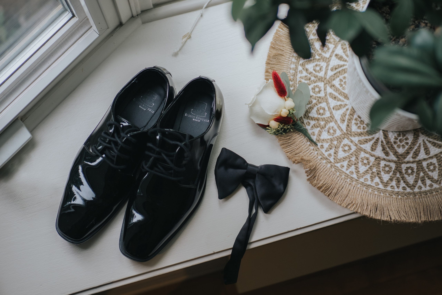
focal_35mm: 52
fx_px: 638
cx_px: 221
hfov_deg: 38.2
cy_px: 148
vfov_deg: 26.0
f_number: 1.2
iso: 320
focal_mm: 25
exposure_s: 1/400
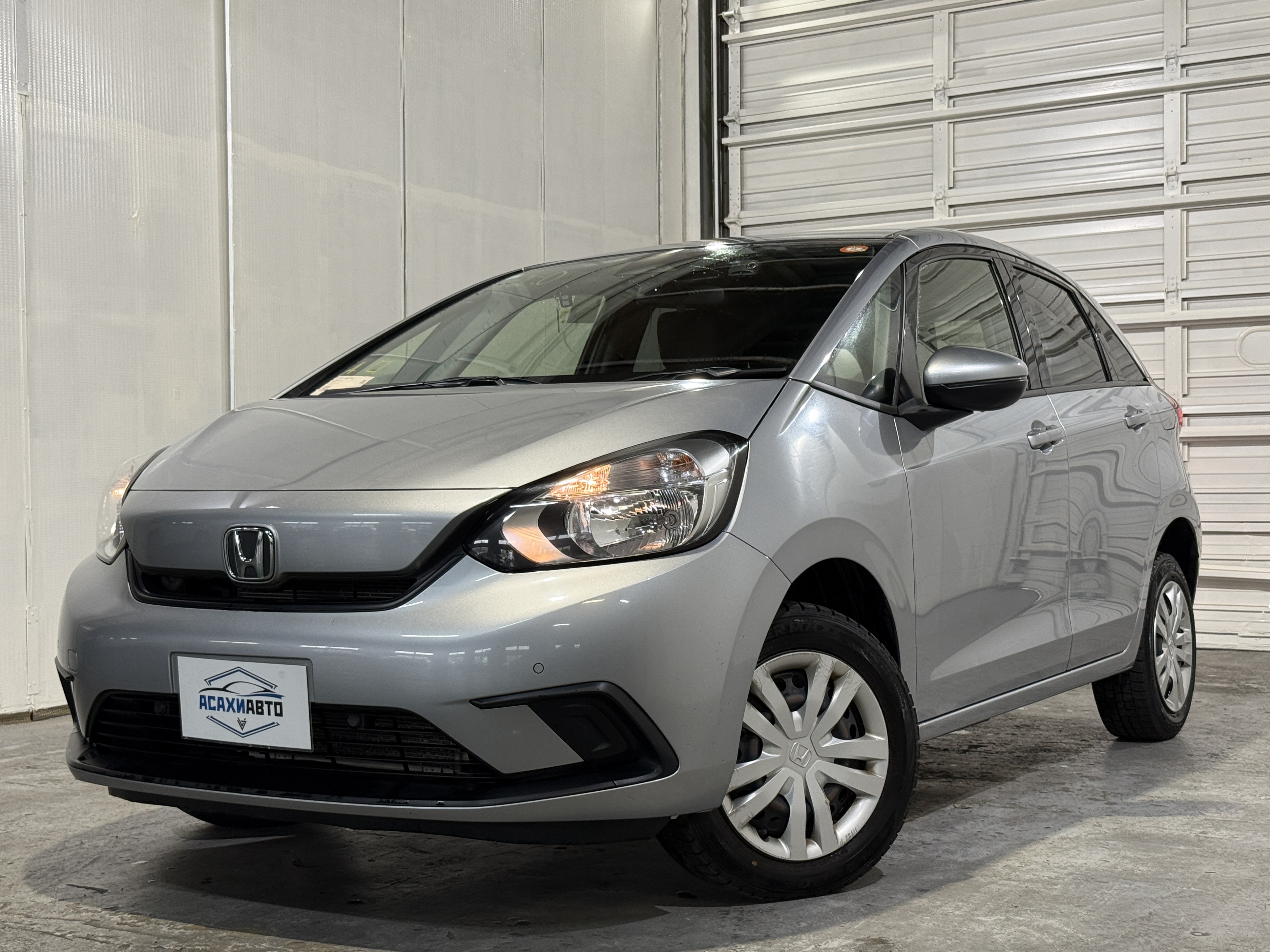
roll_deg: +0.7
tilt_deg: +0.3
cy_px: 485
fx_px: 1834
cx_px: 620
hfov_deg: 38.2
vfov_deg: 29.1
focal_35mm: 50
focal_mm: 6.76
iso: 100
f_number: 1.78
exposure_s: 1/60
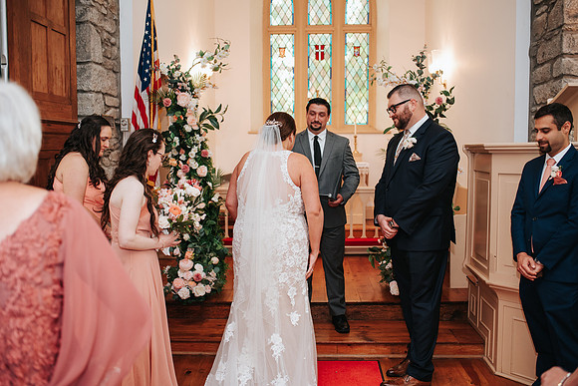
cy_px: 193
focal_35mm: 35
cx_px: 289
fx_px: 568
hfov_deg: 53.9
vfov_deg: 37.5
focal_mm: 35
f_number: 2.8
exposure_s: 1/200
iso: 1000
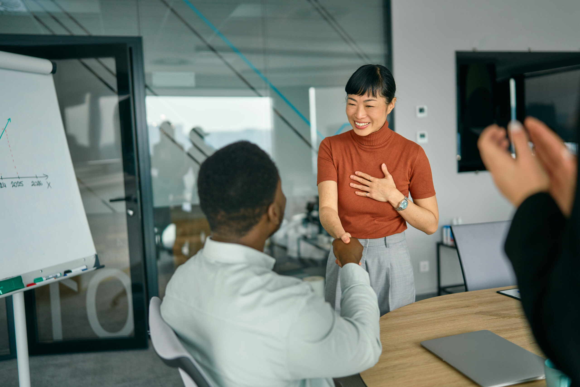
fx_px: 564
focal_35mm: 35
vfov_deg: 37.9
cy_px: 194
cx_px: 290
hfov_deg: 54.4
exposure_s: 1/1250
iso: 400
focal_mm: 35
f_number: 1.4
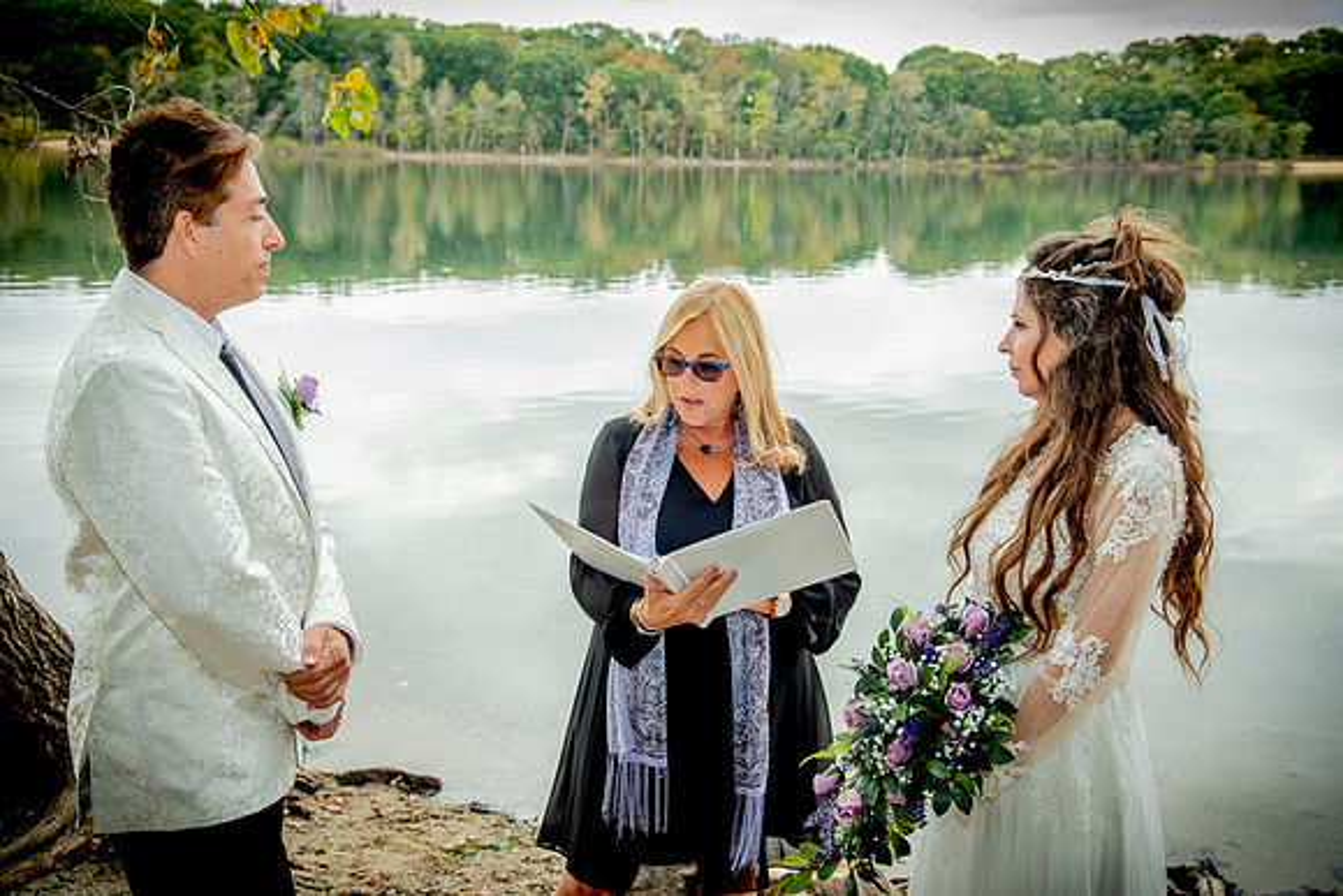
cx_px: 672
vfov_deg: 33.4
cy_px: 448
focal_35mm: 40
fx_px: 1493
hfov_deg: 48.4
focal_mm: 40
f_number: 5
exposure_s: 1/200
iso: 500
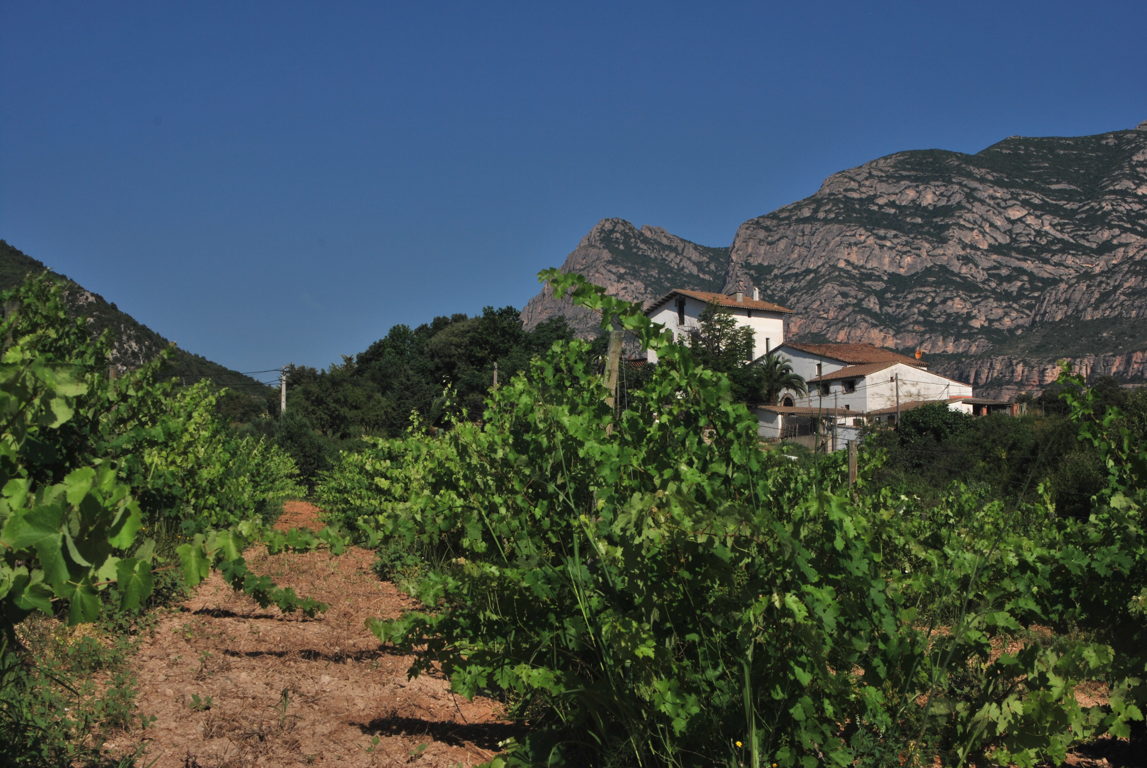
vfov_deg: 22.7
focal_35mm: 60
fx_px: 1914
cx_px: 574
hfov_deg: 33.4
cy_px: 384
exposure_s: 1/200
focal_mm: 40
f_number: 18
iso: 100
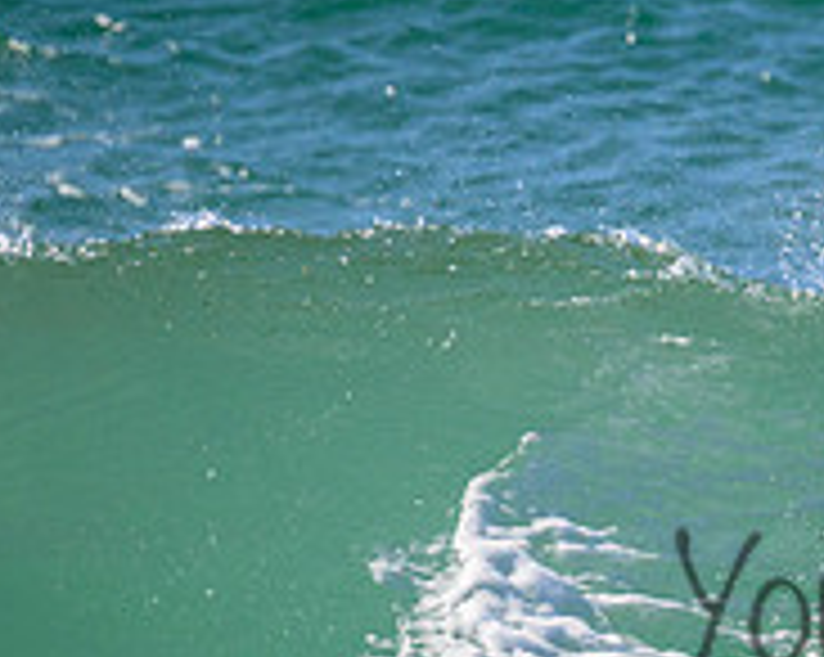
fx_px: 47188
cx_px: 1139
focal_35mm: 1937
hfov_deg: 1.0
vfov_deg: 0.8
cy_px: 560
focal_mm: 650
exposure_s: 1/1600
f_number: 11
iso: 900
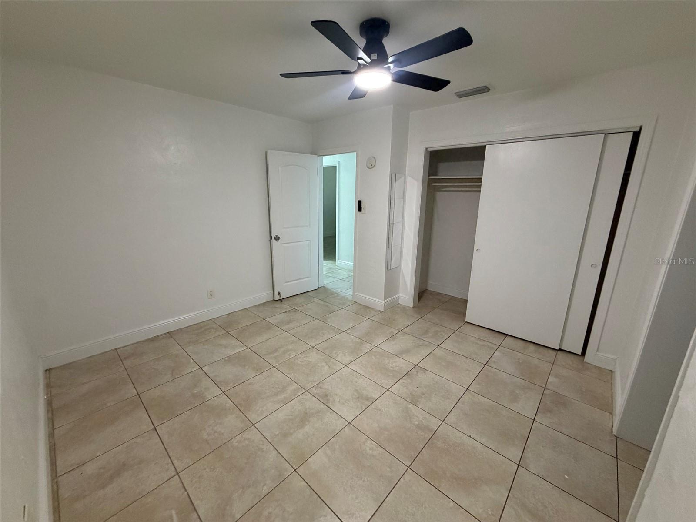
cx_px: 348
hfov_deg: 102.1
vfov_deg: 85.7
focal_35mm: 14
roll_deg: -0.4
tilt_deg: -13.7
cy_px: 261
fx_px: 281
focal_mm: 2.22
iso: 400
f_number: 2.2
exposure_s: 1/60
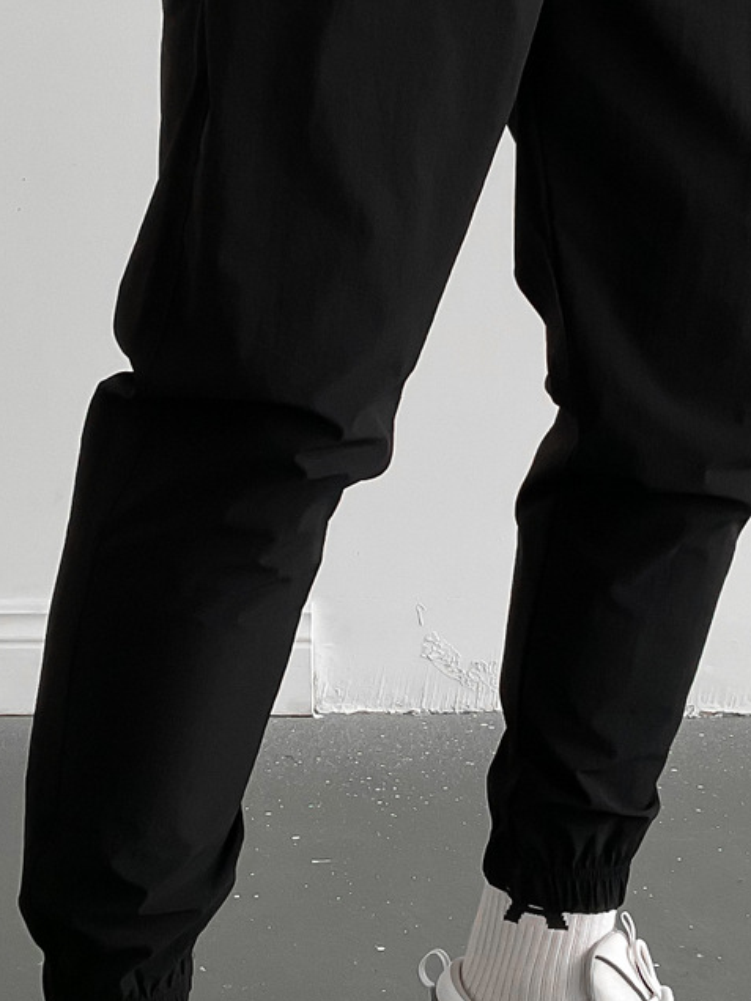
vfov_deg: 26.6
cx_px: 397
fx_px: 2112
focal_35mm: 73
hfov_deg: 20.2
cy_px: 416
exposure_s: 1/85
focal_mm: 3
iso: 64
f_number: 1.8
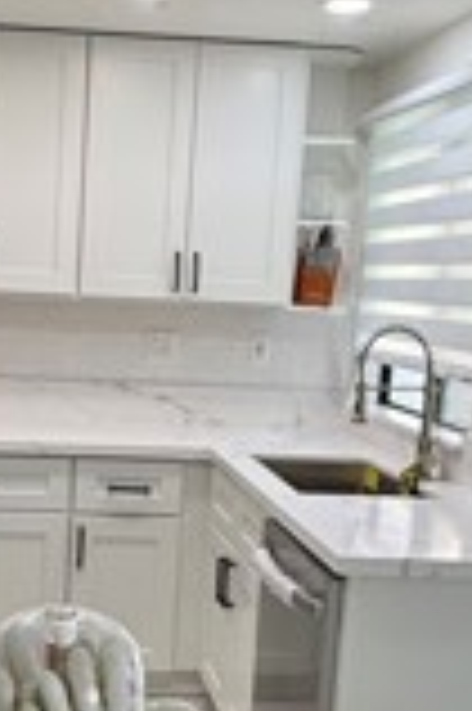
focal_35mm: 59
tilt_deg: -9.3
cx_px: 81
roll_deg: -2.9
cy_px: 468
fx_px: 1163
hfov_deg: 22.6
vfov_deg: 33.7
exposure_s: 1/120
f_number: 2.2
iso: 125
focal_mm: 2.22
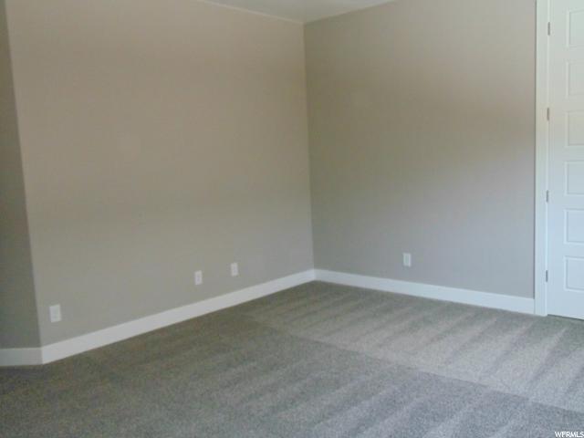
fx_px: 557
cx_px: 292
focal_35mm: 33
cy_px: 219
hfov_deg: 55.4
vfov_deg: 42.9
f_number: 3.2
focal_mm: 5.8
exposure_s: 1/100
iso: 400
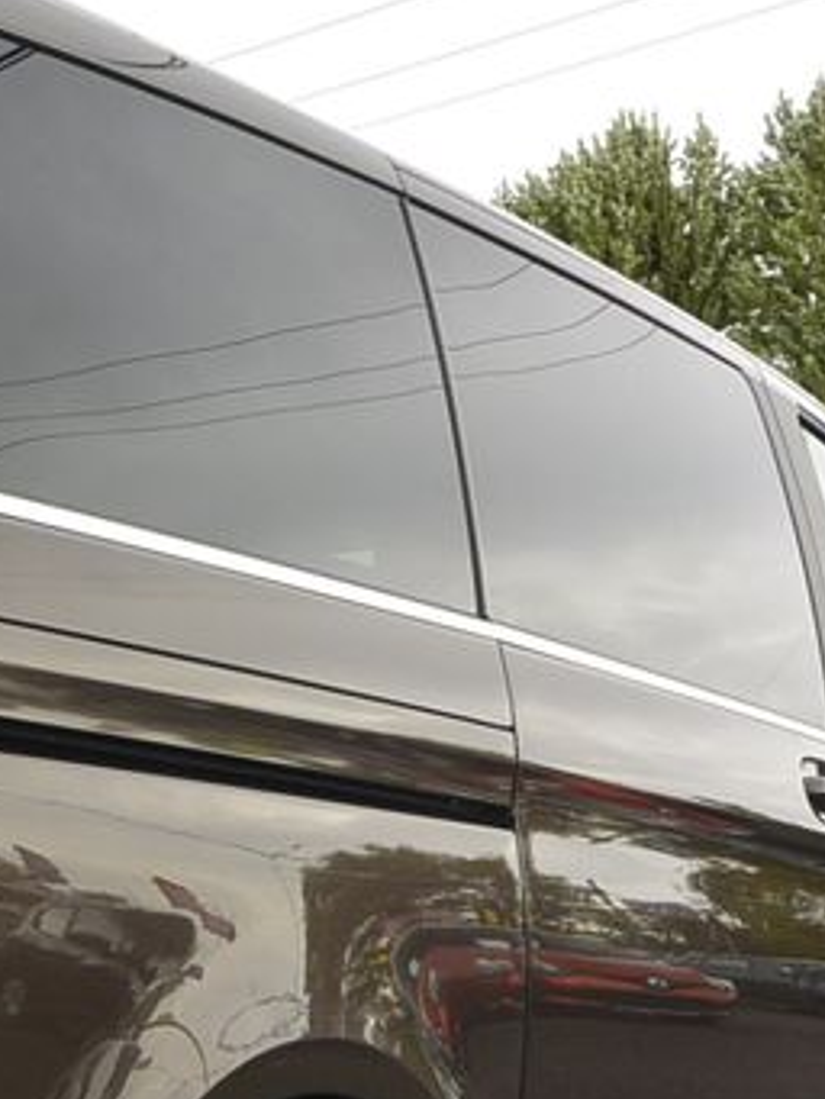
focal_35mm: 78
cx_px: -229
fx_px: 2477
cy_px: 878
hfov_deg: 17.8
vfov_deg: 24.6
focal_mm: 10
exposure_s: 1/250
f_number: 4.5
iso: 160
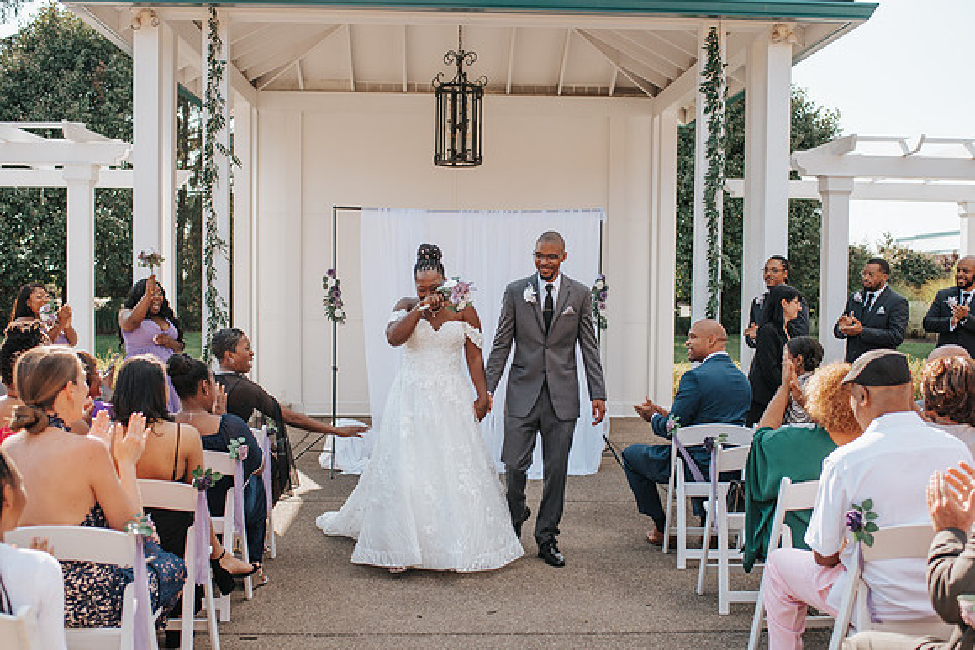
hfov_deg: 45.2
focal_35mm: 43
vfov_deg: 31.1
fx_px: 1170
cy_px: 343
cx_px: 490
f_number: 2.8
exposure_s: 1/1250
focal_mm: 35
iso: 100
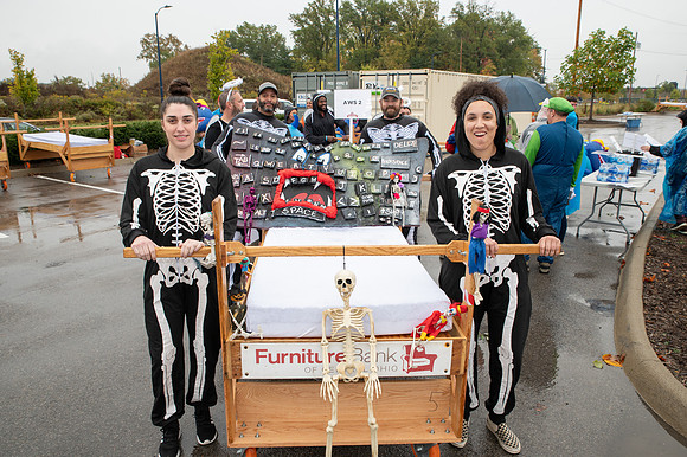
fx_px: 553
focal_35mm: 29
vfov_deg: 44.9
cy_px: 228
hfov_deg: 63.7
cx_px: 344
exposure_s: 1/200
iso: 400
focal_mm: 29
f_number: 6.3
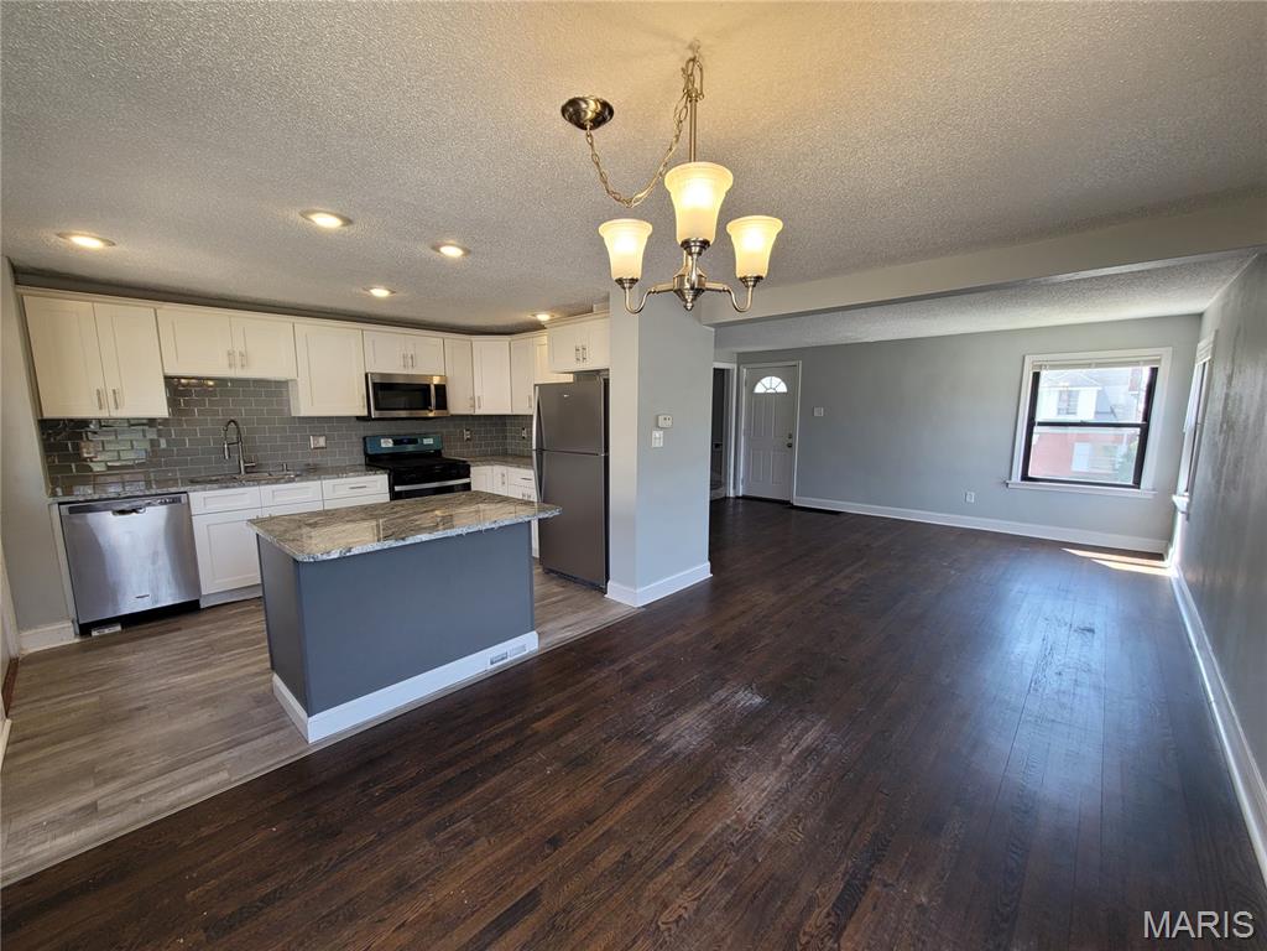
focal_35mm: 13
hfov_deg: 106.2
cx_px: 634
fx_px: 476
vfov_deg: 89.9
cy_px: 476
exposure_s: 1/60
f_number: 2.2
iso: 64
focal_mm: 2.2
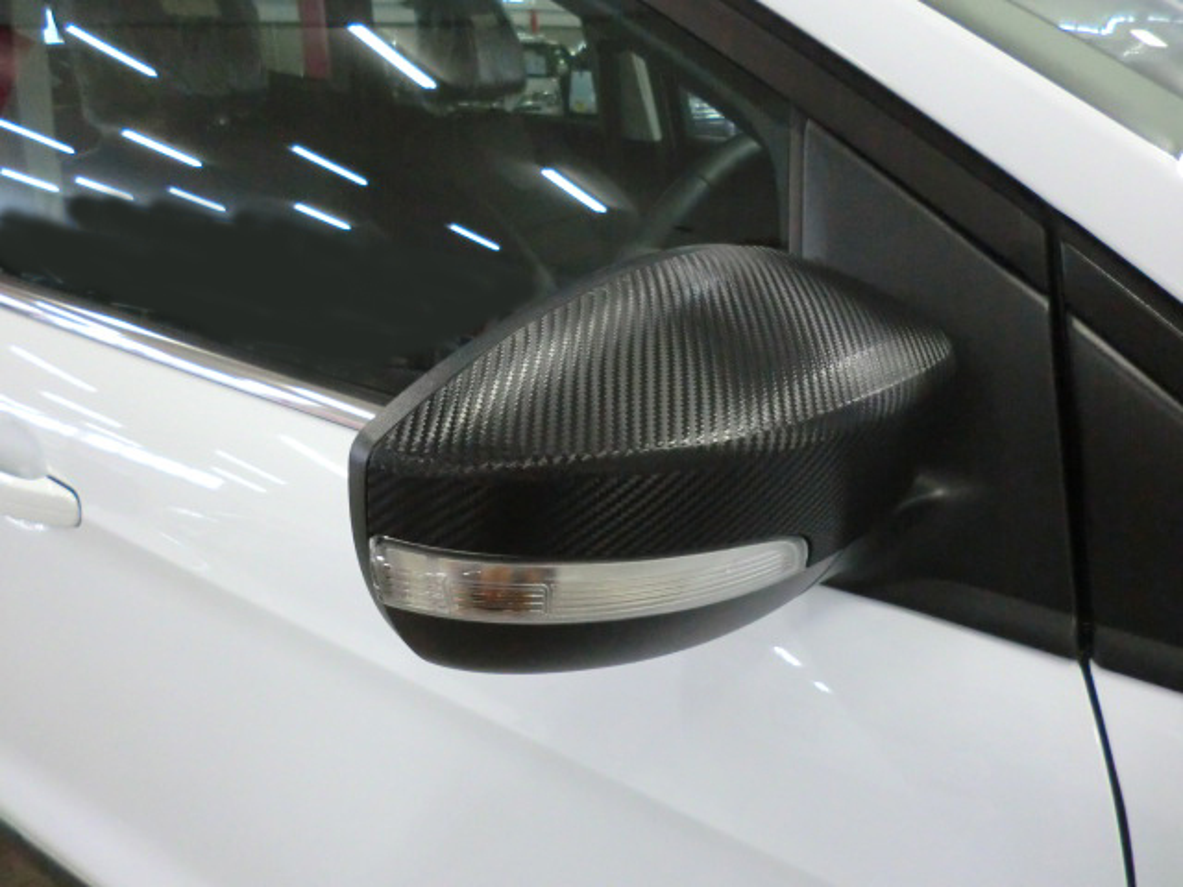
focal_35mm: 27
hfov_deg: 65.3
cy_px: 444
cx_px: 592
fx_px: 923
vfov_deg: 51.4
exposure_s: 1/60
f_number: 3.2
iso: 500
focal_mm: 4.9
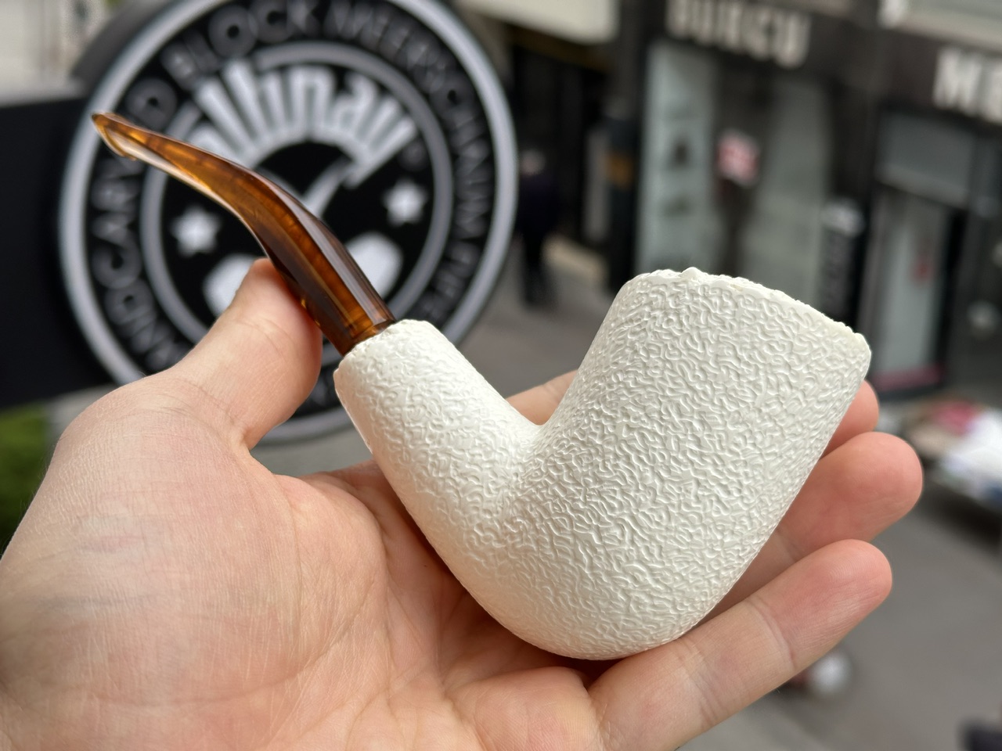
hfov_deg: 39.7
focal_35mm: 48
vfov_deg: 30.3
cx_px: 501
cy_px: 376
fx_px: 1389
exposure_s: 1/1272
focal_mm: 6.86
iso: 64
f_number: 1.78
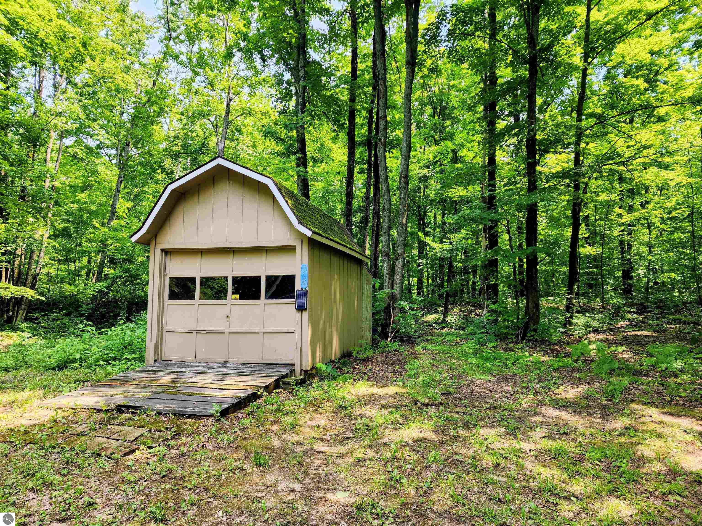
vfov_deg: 58.9
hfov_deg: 73.9
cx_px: 351
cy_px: 263
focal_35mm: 23
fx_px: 466
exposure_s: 1/180
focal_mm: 6.4
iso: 20
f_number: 1.8
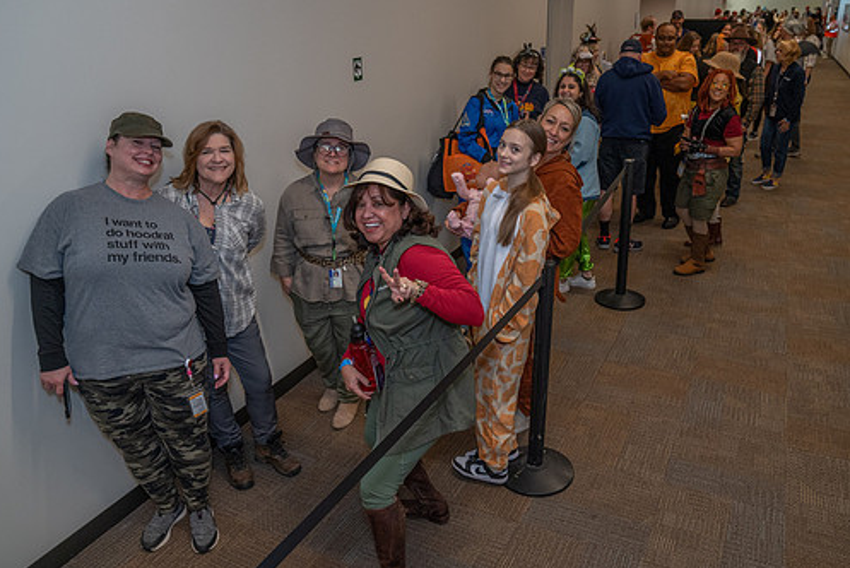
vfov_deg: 46.4
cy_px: 273
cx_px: 429
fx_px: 661
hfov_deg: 65.4
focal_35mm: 28
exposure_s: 1/160
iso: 2500
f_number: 4
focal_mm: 24
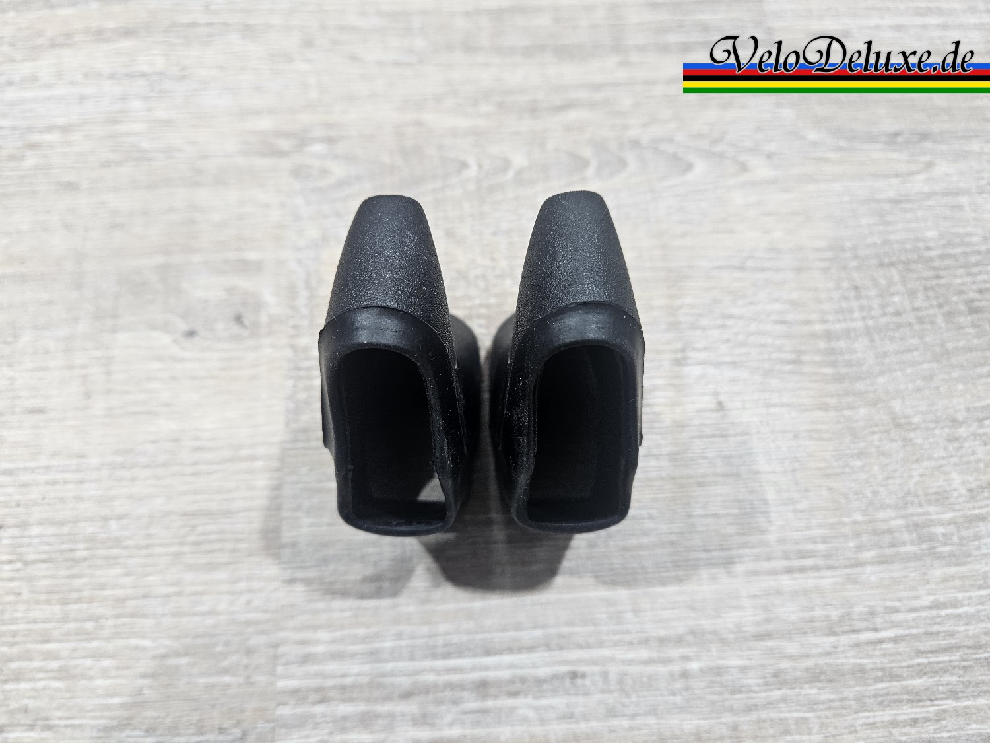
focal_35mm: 23
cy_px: 372
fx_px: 658
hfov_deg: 73.9
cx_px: 495
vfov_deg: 58.9
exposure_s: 1/100
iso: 250
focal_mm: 5.4
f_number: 1.8
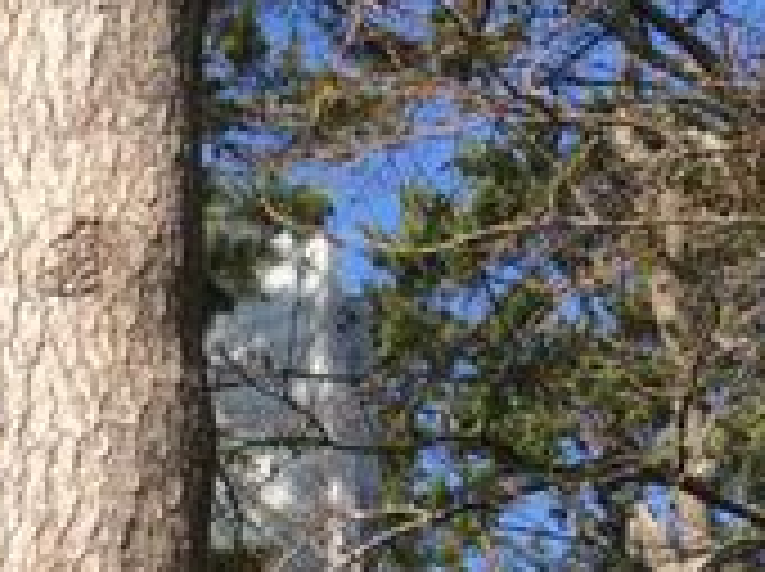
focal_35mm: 136
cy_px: 1049
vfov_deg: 10.2
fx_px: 3001
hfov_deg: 13.5
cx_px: -439
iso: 32
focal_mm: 3.3
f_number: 2.4
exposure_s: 1/953
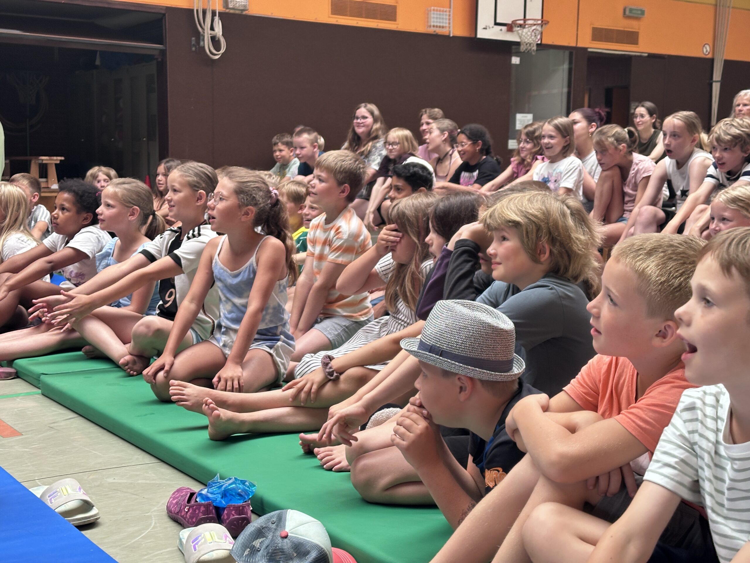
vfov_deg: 30.3
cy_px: 282
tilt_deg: -6.7
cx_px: 375
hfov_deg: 39.7
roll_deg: -0.3
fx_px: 1040
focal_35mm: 48
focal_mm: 6.86
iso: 100
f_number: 1.78
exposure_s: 1/60
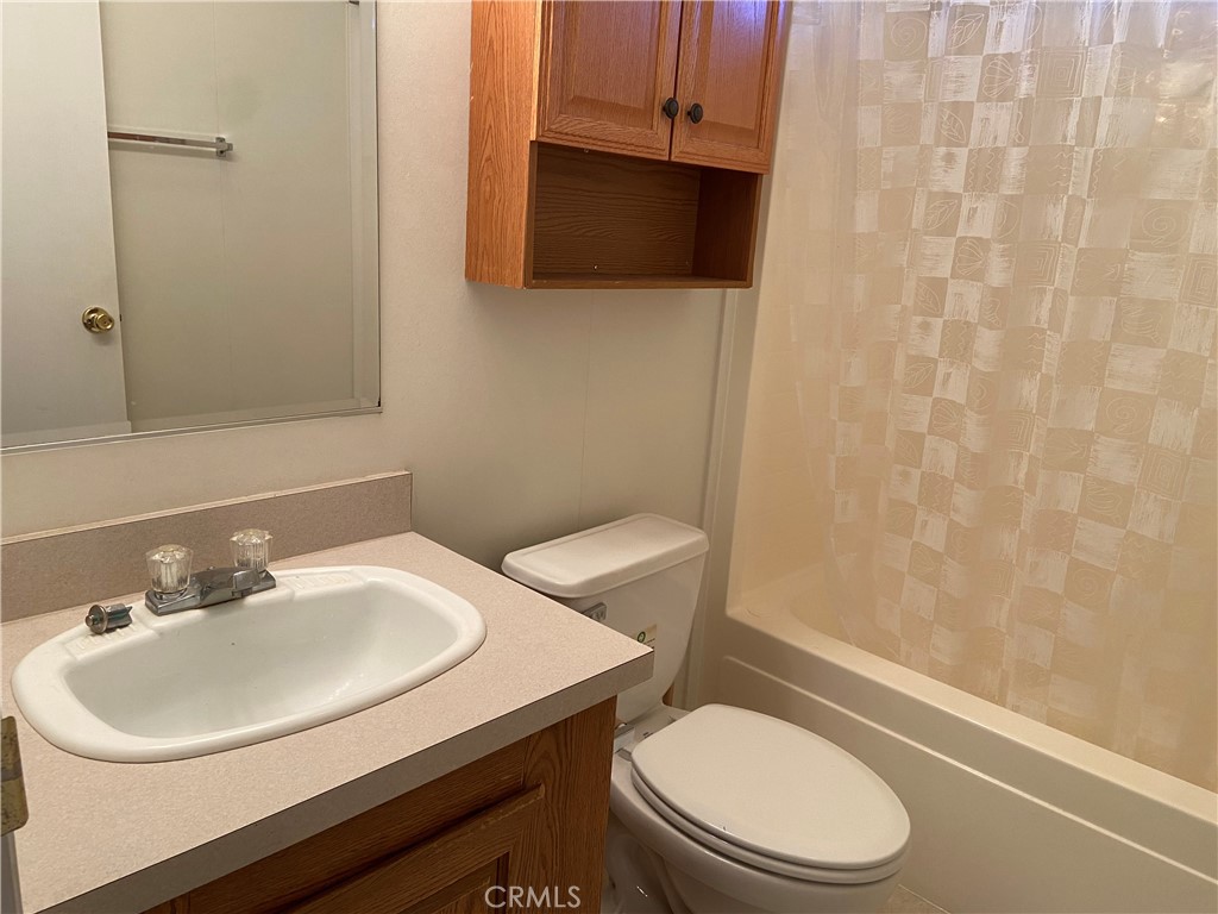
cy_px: 457
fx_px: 915
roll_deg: -3.2
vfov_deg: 53.1
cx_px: 609
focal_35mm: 26
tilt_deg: -13.1
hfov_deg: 67.3
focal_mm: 4.25
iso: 80
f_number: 1.8
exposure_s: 1/60
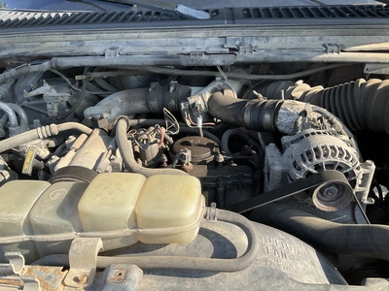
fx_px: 326
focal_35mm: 29
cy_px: 146
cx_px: 194
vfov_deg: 48.2
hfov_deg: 61.7
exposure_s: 1/348
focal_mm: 3
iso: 25
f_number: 1.8
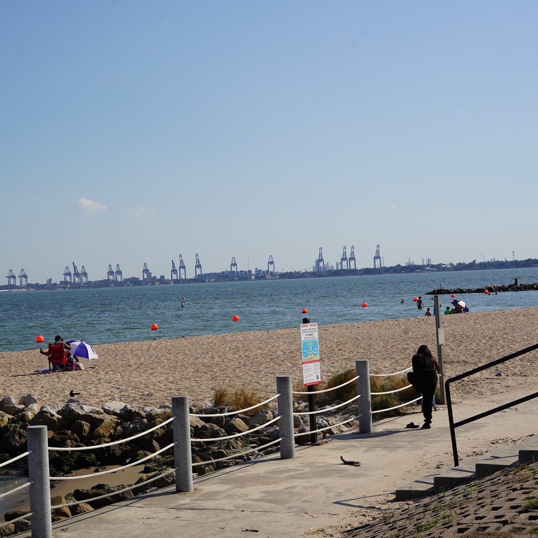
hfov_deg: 25.3
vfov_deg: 25.4
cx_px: 209
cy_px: 252
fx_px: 1196
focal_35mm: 68
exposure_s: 1/320
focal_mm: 50
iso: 100
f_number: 10
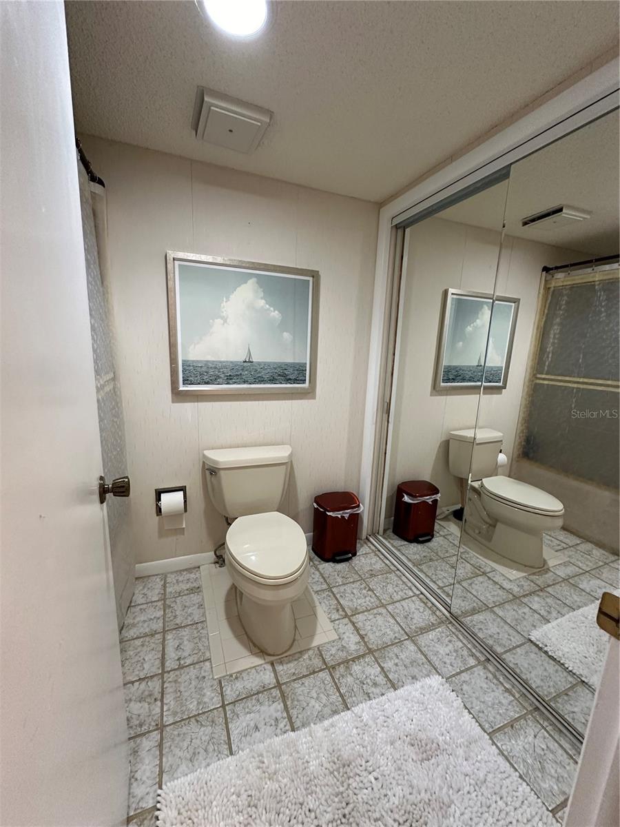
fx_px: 334
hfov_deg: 85.7
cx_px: 310
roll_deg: -3.1
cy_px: 414
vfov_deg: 102.1
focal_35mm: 14
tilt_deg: -10.3
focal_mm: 2.22
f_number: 2.2
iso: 250
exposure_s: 1/60
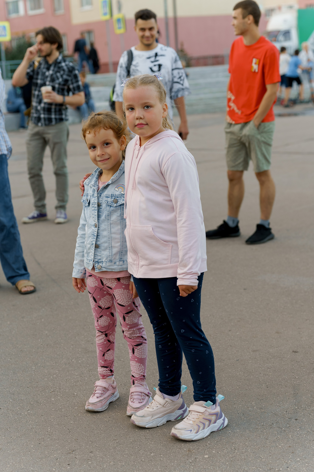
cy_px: 236
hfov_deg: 20.9
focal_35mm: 65
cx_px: 157
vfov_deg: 31.0
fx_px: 850
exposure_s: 1/200
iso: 640
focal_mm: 65
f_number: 3.5
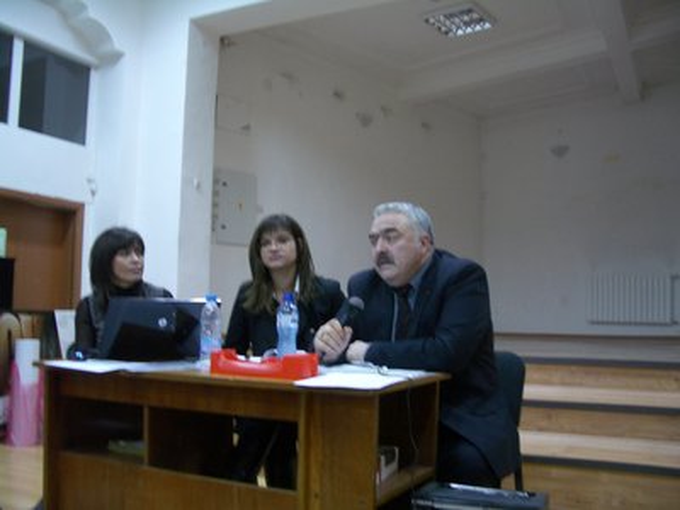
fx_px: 688
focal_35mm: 35
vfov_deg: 40.7
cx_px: 340
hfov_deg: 52.6
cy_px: 255
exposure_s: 1/10
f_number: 2.6
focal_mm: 5.8
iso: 100
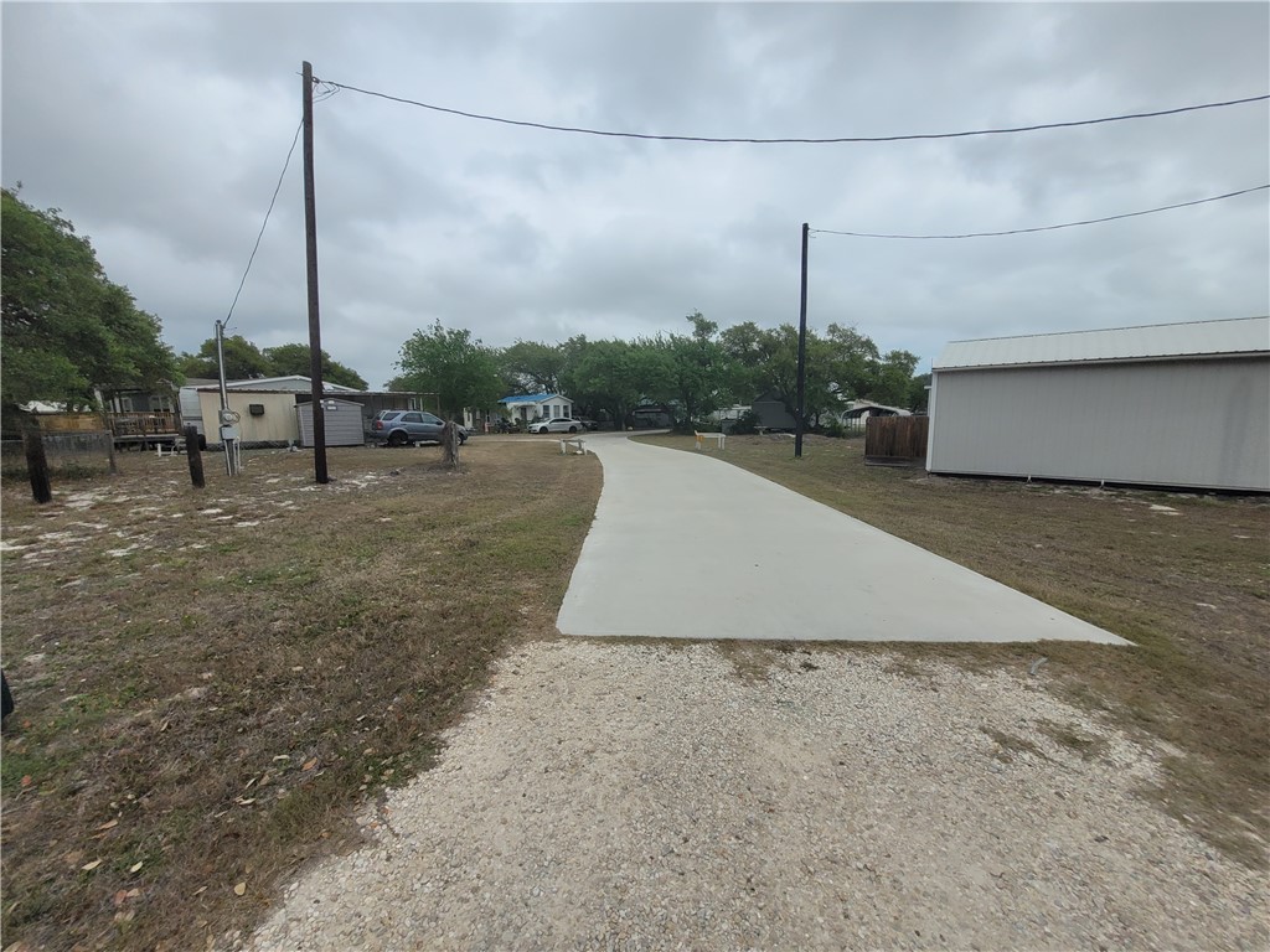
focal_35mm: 13
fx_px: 477
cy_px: 476
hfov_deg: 106.2
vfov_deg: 89.9
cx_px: 635
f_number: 2.2
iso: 40
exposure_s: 1/2843
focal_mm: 1.74
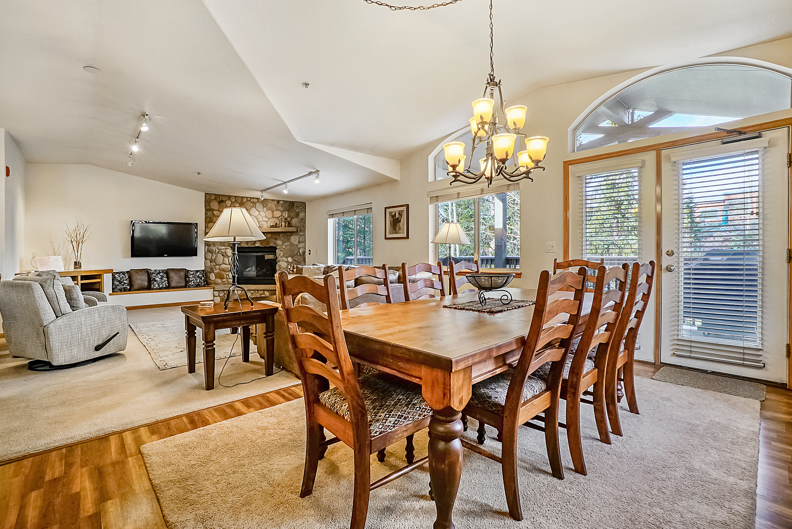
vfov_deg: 77.4
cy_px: 264
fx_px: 330
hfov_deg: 100.4
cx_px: 396
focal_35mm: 15
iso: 320
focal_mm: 10
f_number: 22
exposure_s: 1/10
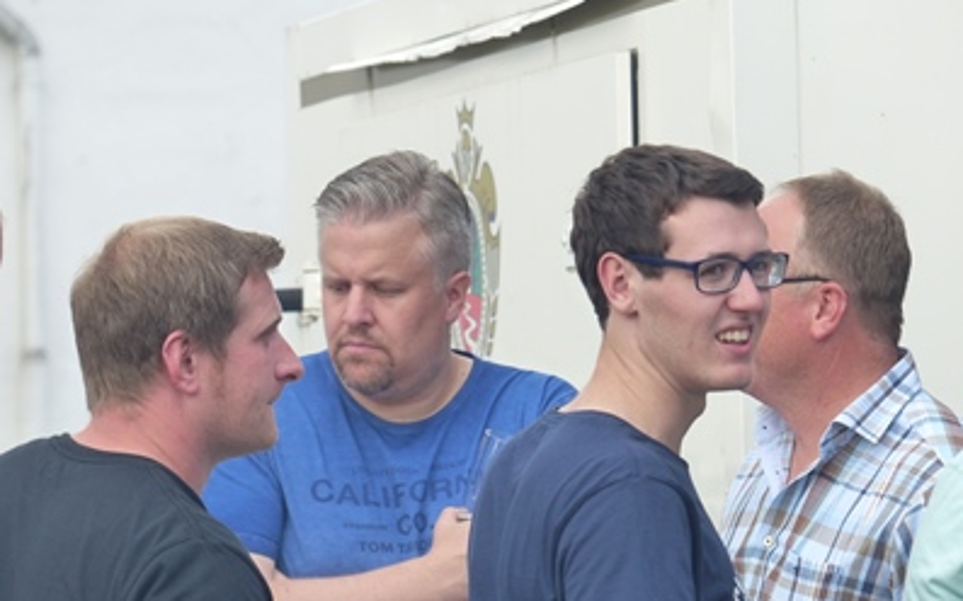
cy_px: 356
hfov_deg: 5.5
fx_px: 10050
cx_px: 480
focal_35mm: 383
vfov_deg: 3.4
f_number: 4
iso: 160
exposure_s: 1/125
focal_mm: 64.6
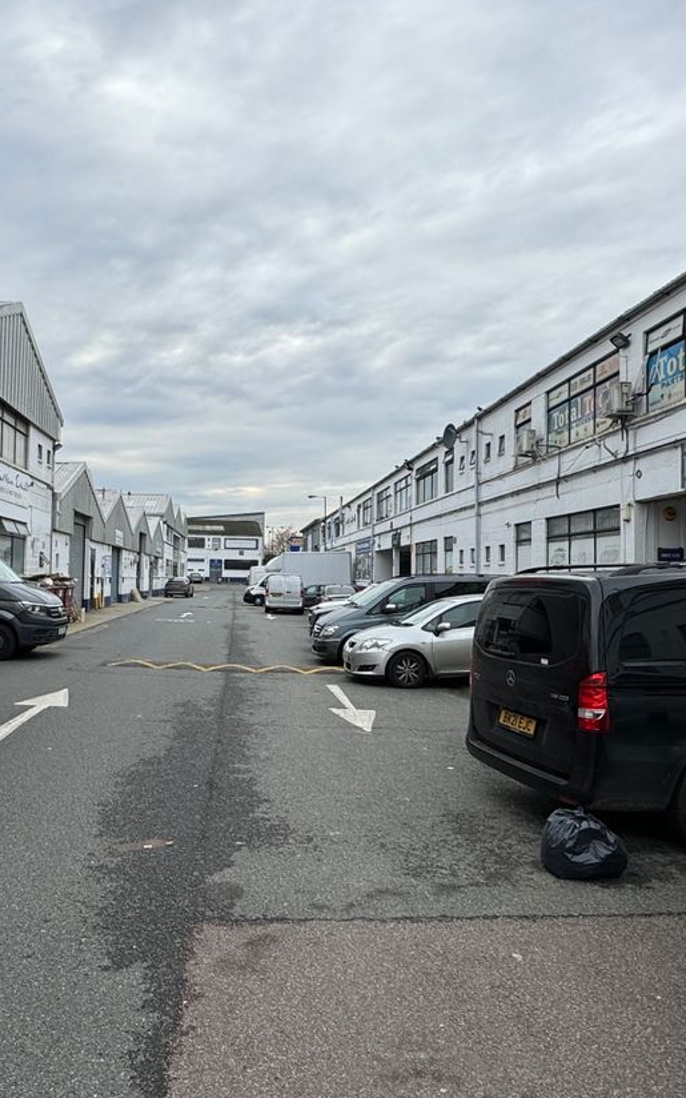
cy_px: 546
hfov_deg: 59.4
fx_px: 598
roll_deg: -2.1
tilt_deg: +0.3
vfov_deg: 85.1
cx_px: 294
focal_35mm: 20
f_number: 2.2
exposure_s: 1/763
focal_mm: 2.22
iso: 50
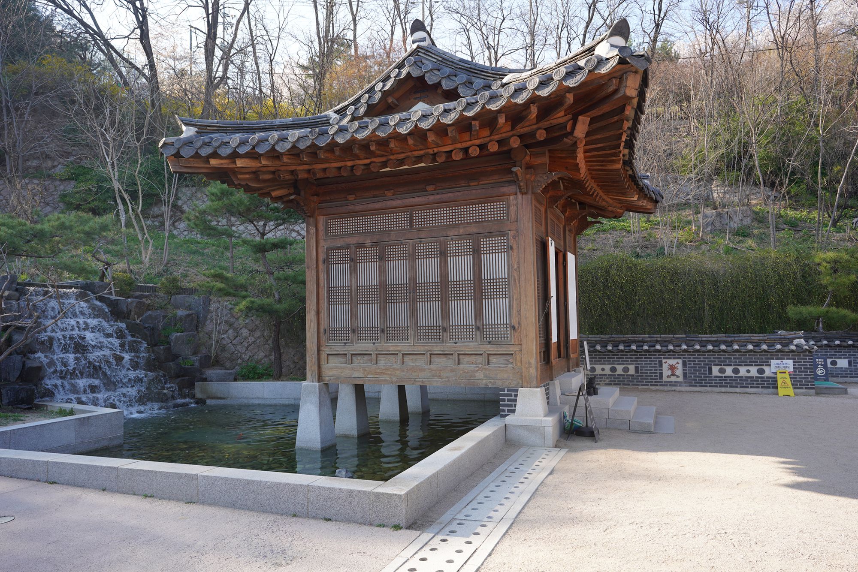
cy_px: 286
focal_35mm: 24
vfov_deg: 53.1
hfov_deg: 73.7
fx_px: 572
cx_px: 429
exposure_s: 1/100
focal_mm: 24
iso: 100
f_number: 6.3
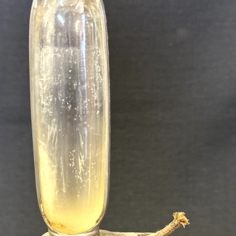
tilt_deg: -21.9
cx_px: 92
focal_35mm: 61
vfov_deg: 26.5
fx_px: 471
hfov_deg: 28.1
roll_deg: +1.7
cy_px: 243
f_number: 1.5
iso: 400
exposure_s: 1/33
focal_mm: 5.7
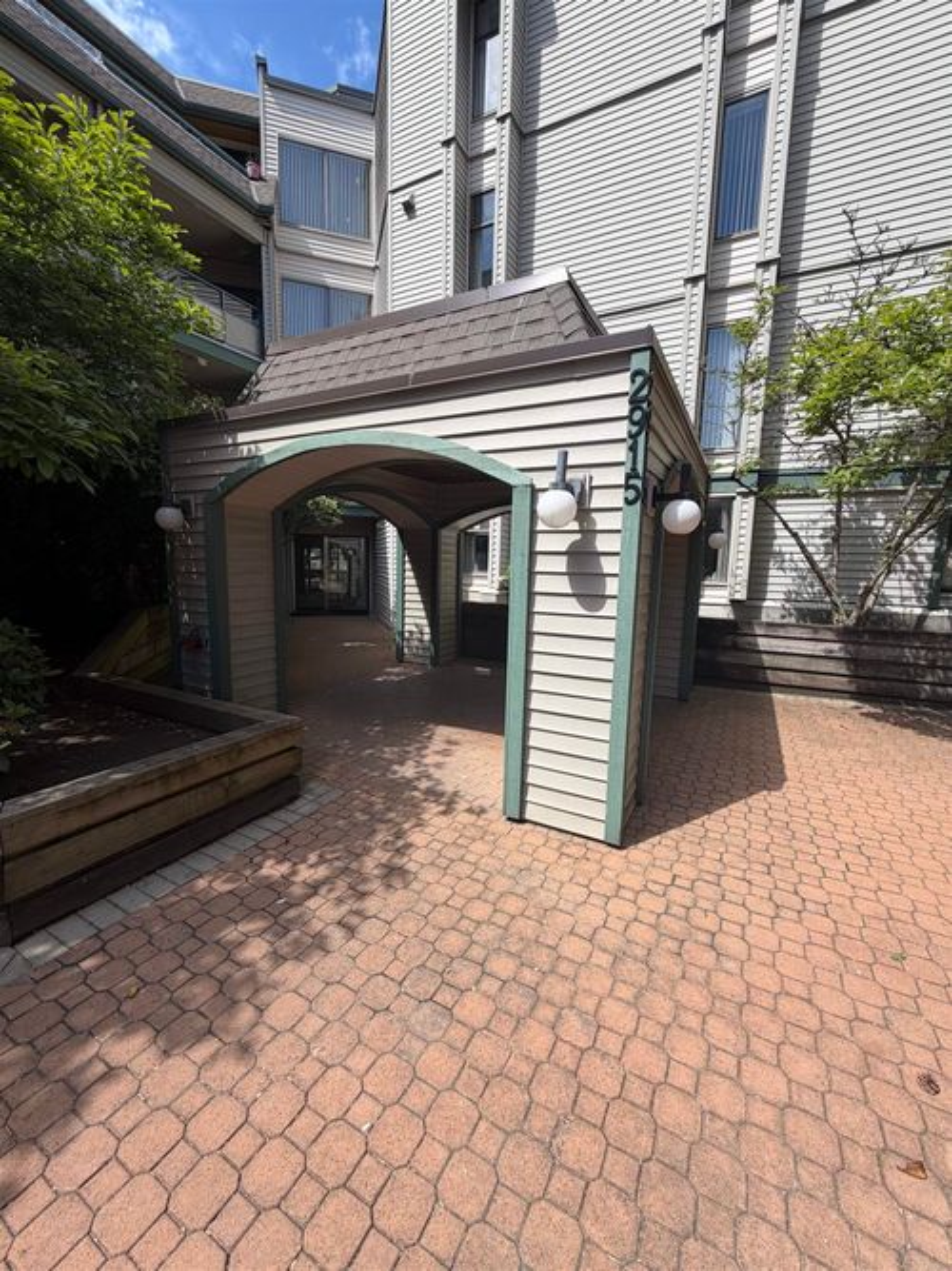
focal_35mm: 14
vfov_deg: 102.1
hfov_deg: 85.7
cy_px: 636
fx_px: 514
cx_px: 476
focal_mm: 2.22
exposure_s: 1/770
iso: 25
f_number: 2.2
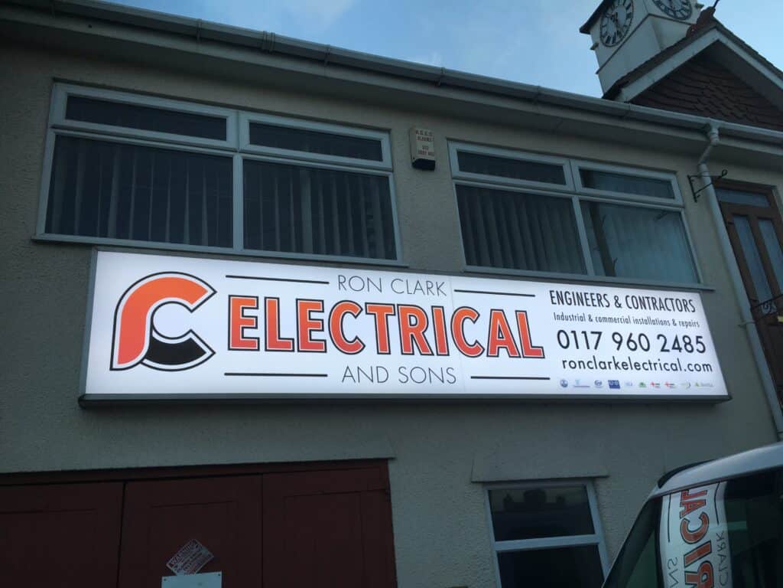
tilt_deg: +21.7
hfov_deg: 61.7
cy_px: 294
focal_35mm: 29
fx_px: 656
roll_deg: +4.6
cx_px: 392
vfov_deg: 48.2
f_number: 2.2
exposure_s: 1/100
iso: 32
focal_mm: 4.15
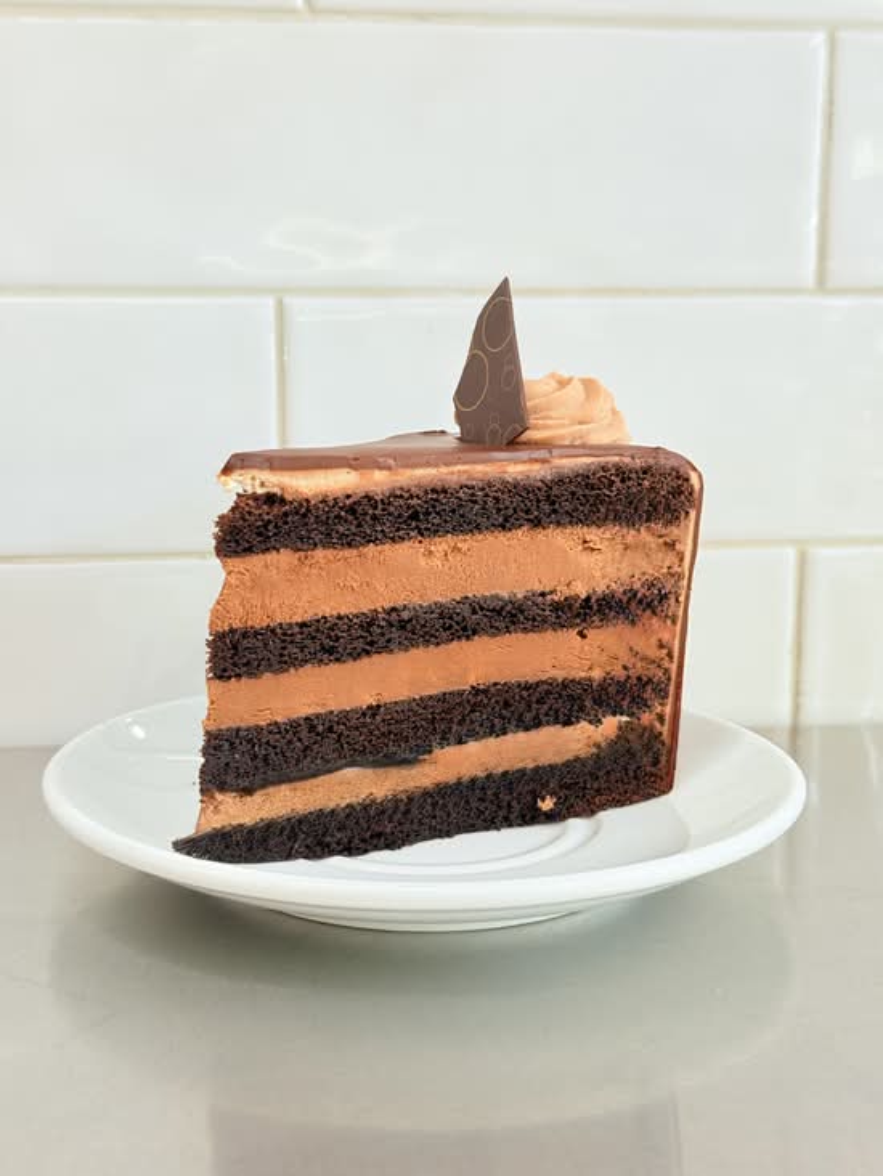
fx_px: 1632
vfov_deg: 39.7
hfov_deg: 30.3
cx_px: 442
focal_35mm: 48
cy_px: 588
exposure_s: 1/60
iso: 64
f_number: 1.78
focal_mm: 6.76
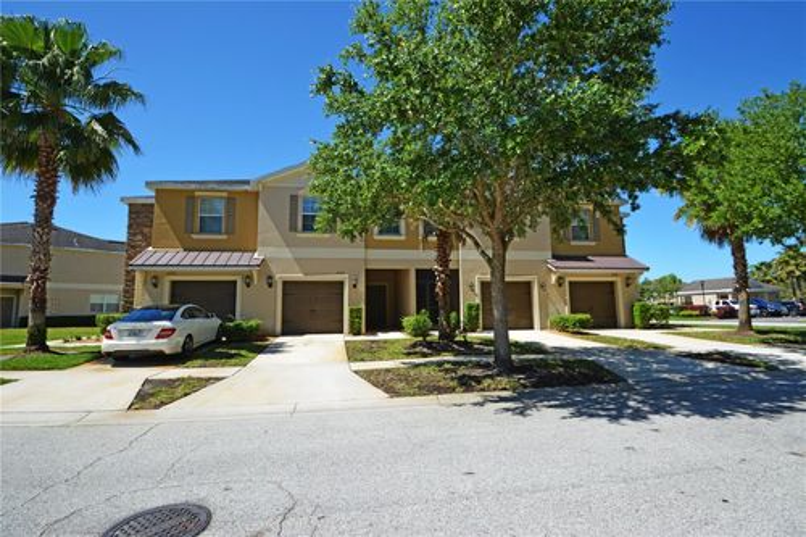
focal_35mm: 16
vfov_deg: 72.0
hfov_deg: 95.0
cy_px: 268
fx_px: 369
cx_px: 403
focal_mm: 11
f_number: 8
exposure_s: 1/250
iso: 125
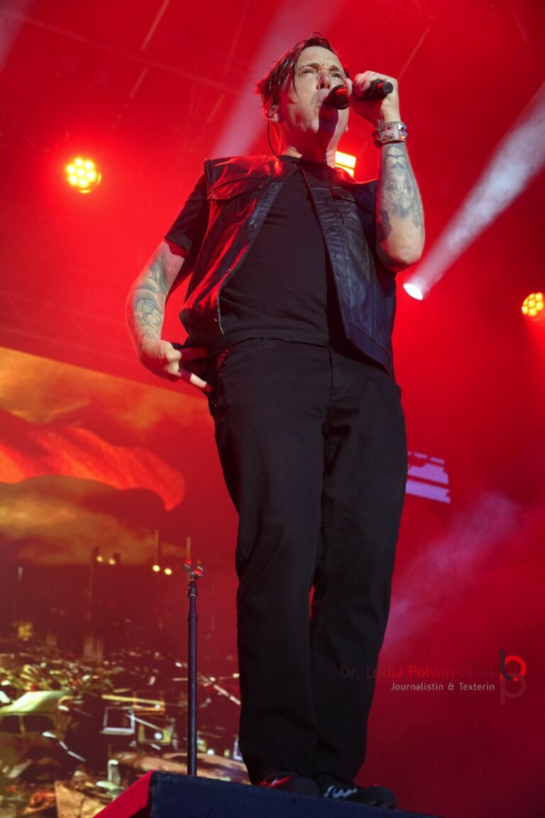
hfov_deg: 19.3
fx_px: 1601
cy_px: 409
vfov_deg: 28.6
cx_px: 272
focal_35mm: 70
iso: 2000
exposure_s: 1/160
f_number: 4.5
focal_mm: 47
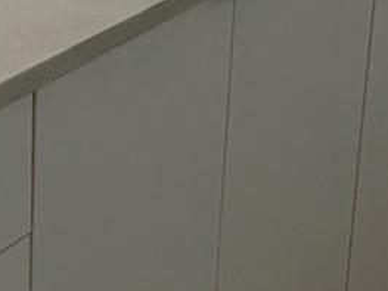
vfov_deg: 9.4
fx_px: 1770
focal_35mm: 158
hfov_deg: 12.4
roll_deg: -0.7
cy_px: 199
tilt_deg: -23.6
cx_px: 32
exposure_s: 1/60
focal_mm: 5.96
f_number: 1.6
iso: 250
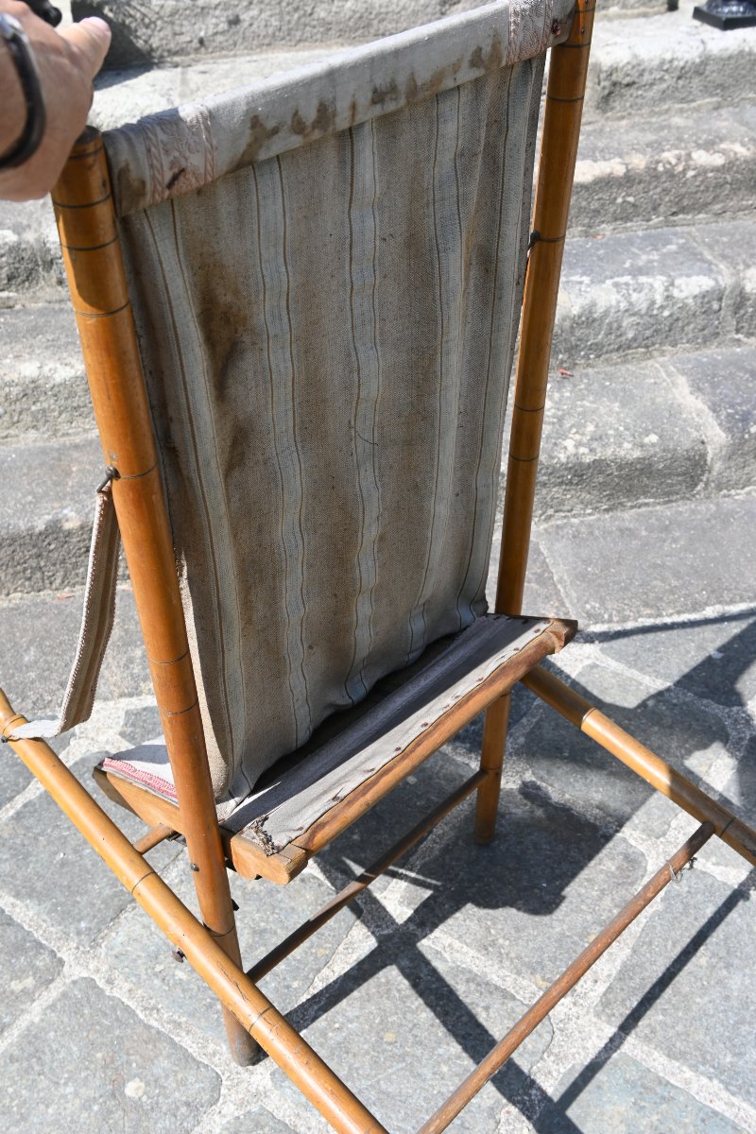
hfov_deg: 38.4
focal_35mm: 34
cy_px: 567
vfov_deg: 55.1
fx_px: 1087
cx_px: 378
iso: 100
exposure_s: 1/320
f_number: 6.3
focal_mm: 23
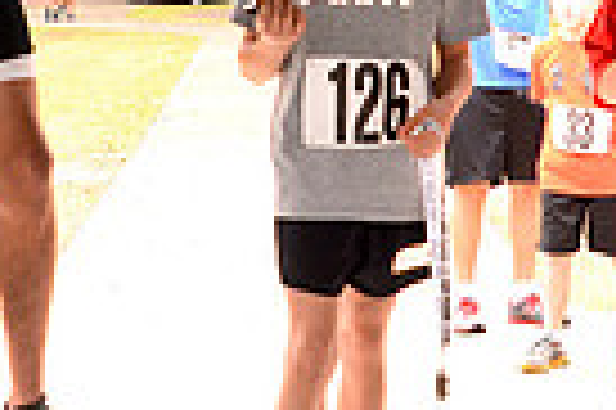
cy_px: -50
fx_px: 2598
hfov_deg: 13.5
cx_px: 243
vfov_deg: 8.9
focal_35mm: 152
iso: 640
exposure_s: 1/125
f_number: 4
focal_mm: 24
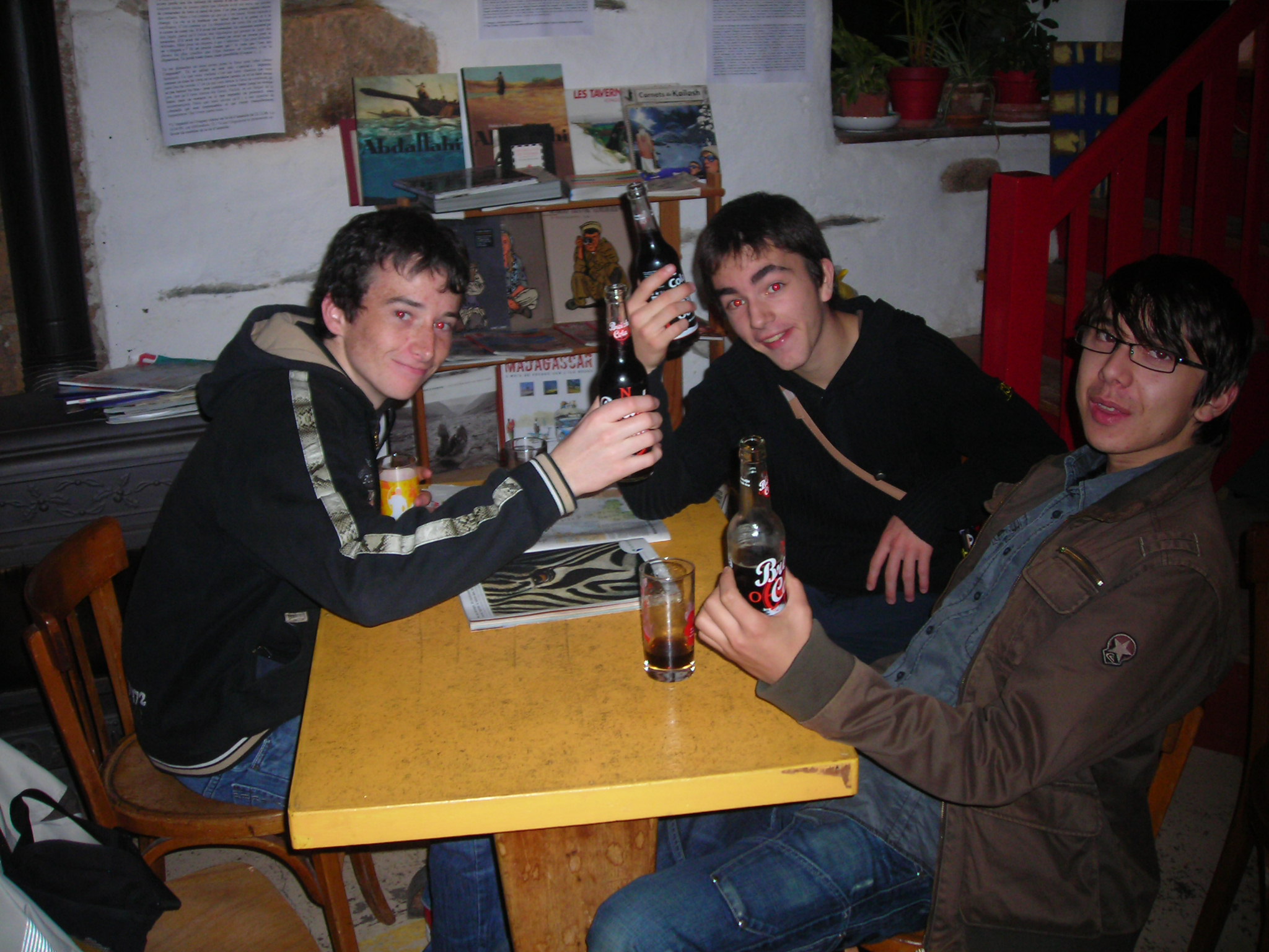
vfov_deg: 37.7
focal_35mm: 38
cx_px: 634
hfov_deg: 49.0
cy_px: 476
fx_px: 1393
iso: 126
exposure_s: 1/60.1
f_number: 3.2
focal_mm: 6.3
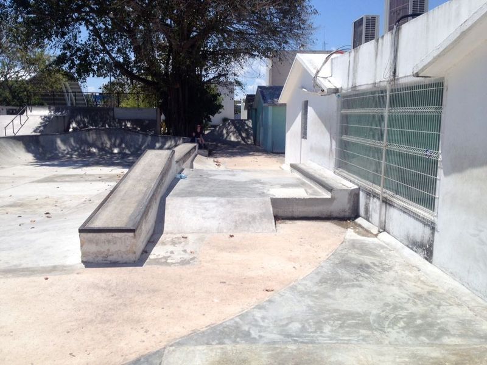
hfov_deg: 52.6
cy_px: 182
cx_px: 244
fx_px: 492
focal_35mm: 35
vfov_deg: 40.7
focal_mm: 4.28
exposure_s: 1/2762
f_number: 2.4
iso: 50
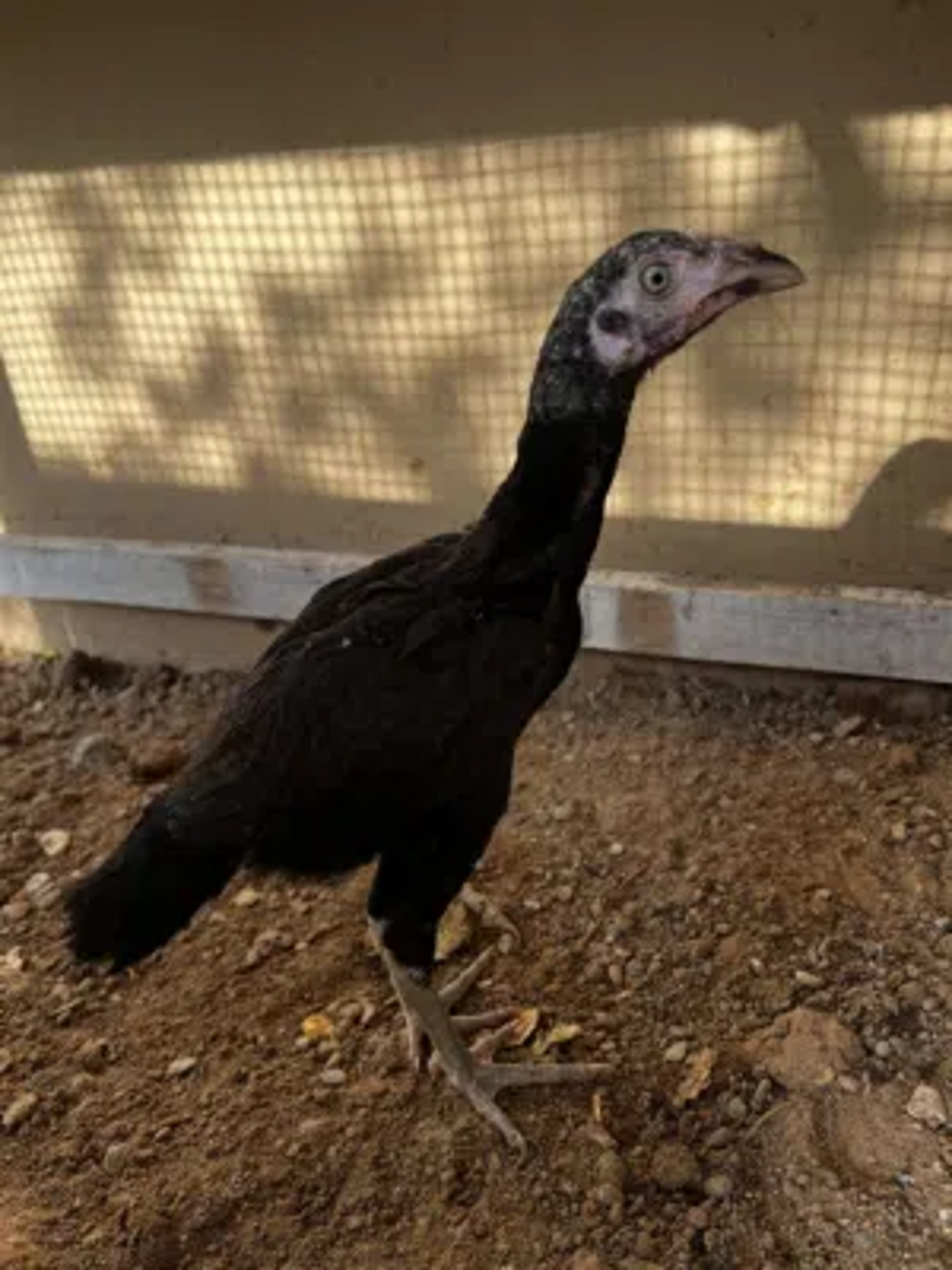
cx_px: 476
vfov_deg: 67.3
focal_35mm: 26
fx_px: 953
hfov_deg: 53.1
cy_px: 635
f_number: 1.5
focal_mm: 5.7
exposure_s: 1/421
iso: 50
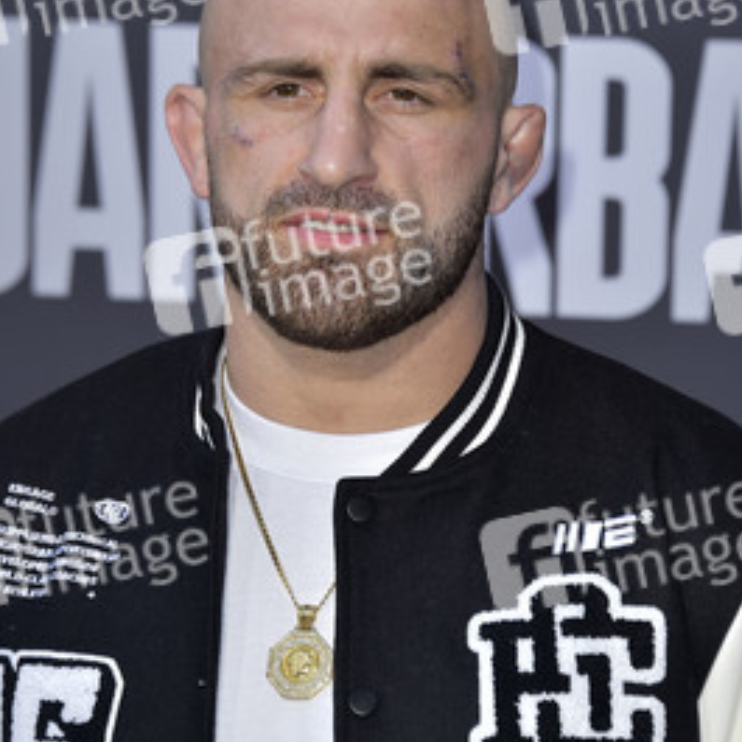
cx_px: 371
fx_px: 5602
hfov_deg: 7.6
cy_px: 409
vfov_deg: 7.6
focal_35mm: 231
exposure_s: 1/250
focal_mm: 180
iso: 320
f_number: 6.3
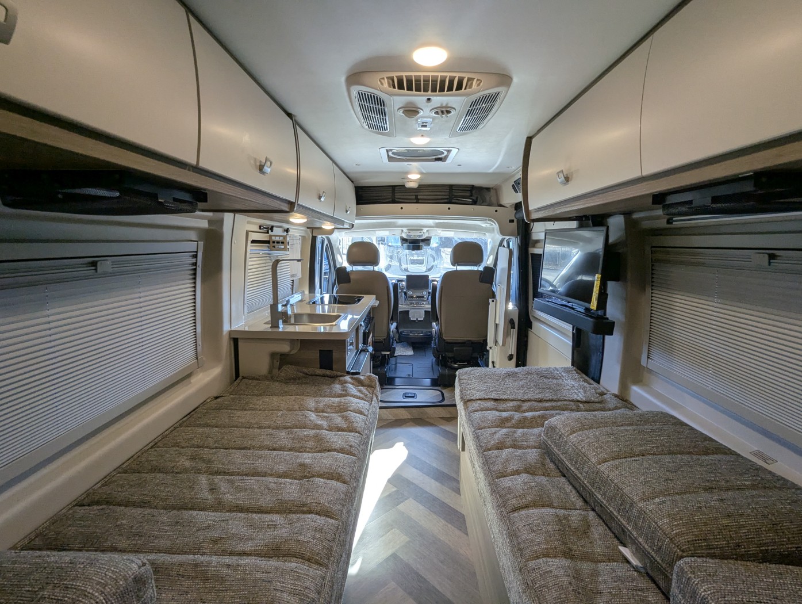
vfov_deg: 78.2
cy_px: 302
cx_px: 401
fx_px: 371
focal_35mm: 16
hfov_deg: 94.4
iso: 116
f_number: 2.2
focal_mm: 2.35
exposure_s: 1/191
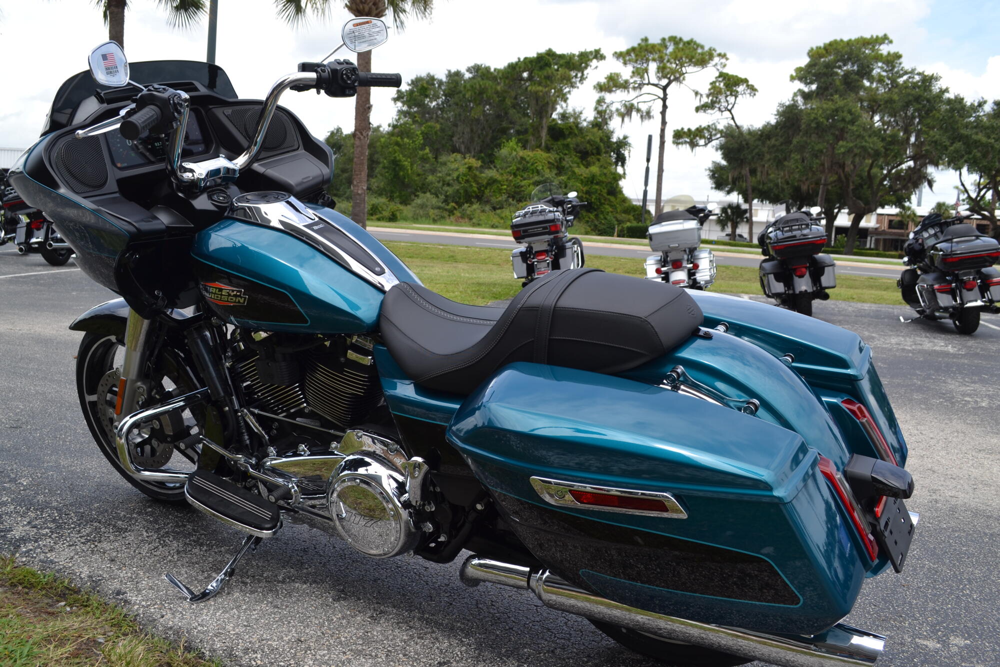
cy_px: 334
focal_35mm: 33
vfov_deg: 40.0
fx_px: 917
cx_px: 500
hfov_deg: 57.2
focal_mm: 22
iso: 100
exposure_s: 1/200
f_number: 7.1
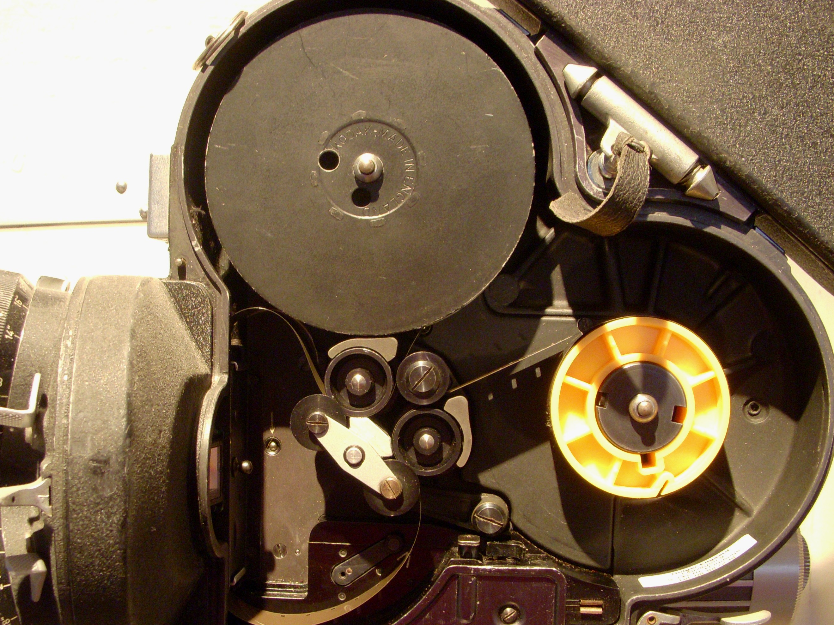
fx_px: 1132
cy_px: 366
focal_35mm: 47
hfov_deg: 40.4
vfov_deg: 30.8
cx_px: 367
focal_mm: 6.3
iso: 320
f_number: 3.3
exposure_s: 1/8
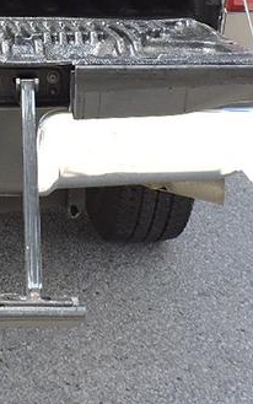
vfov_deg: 20.4
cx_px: -90
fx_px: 1091
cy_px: 6
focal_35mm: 99
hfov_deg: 12.7
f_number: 3
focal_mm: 4.3
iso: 100
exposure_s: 1/400
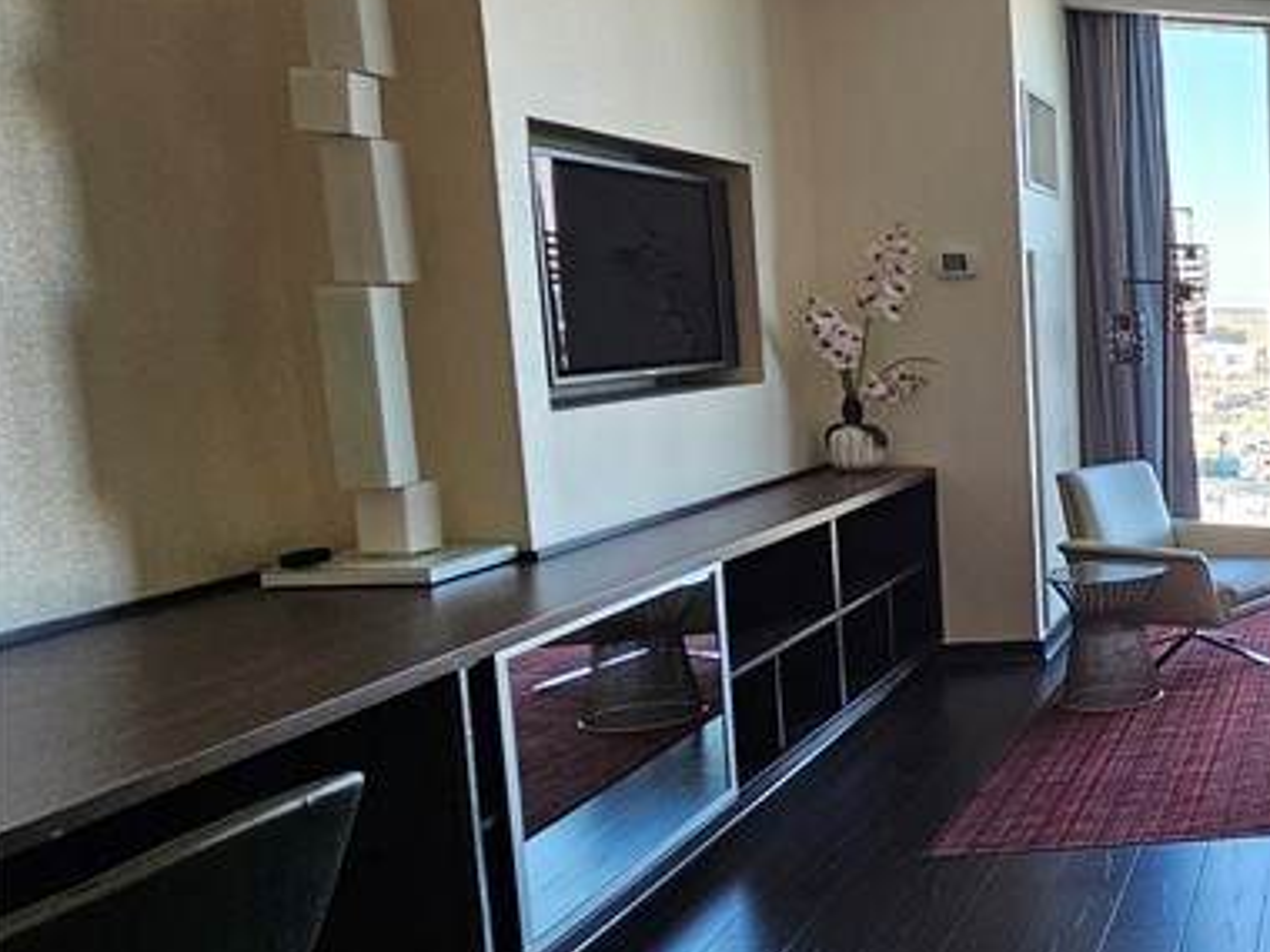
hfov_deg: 34.5
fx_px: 1284
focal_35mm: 35
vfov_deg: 40.7
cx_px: 1698
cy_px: 494
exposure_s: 1/77
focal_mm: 2.2
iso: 80
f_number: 2.2
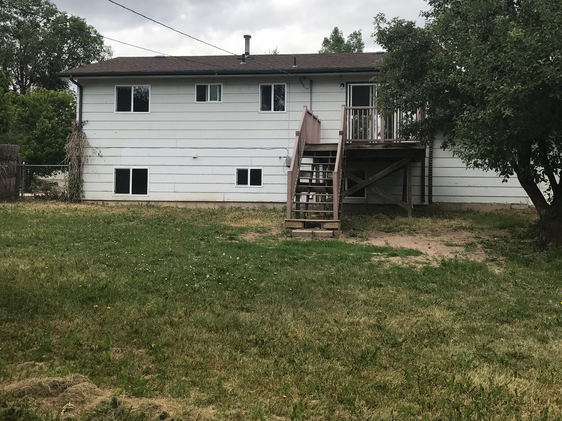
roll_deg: -0.7
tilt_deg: +2.5
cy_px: 174
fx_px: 601
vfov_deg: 38.5
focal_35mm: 37
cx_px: 284
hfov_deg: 50.1
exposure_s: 1/1842
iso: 20
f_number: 1.8
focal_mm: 3.99
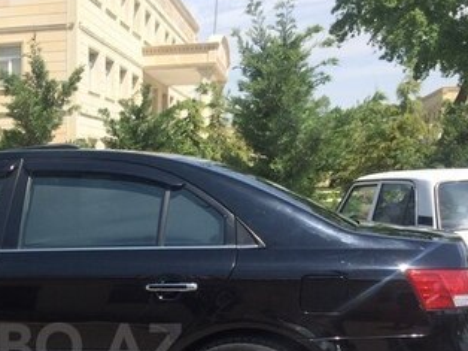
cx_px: 30
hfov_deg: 30.1
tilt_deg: -12.8
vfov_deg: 23.1
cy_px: 346
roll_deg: +1.2
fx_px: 824
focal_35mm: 61
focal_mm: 4.15
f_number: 2.2
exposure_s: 1/1642
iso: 32
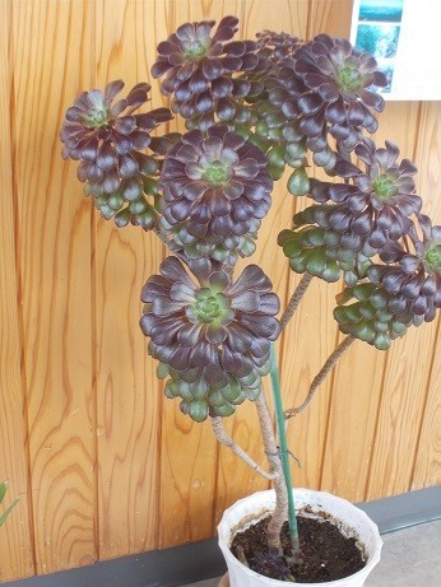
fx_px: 849
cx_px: 220
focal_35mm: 50
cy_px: 294
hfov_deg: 29.1
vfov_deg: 38.2
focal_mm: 9
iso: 100
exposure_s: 1/30
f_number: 4.5
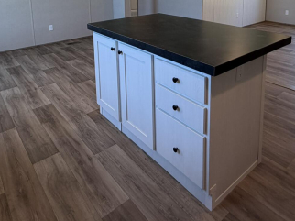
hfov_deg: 61.7
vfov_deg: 43.2
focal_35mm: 29
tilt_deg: -8.5
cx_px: 154
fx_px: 247
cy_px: 14
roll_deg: +0.7
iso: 100
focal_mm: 2.22
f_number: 2.2
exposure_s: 1/120
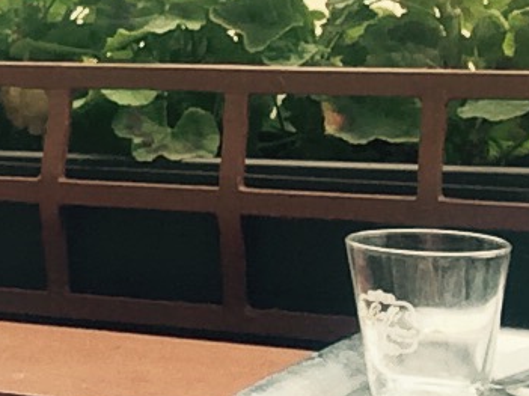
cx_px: -274
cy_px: -42
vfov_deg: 12.9
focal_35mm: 113
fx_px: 1726
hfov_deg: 15.9
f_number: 2.4
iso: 50
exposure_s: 1/148
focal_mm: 2.15
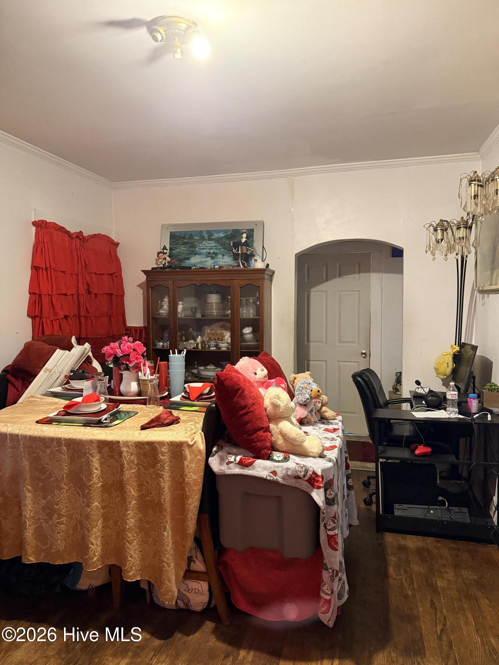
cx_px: 250
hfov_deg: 56.8
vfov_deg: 71.6
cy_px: 332
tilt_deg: -2.0
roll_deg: +0.1
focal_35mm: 24
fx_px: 461
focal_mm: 6.76
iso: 1000
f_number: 1.78
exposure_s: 1/40
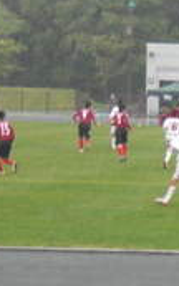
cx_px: 245
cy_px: 150
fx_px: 2297
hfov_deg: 4.4
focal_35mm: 294
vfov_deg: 7.1
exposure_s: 1/125
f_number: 5.9
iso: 200
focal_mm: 18.9
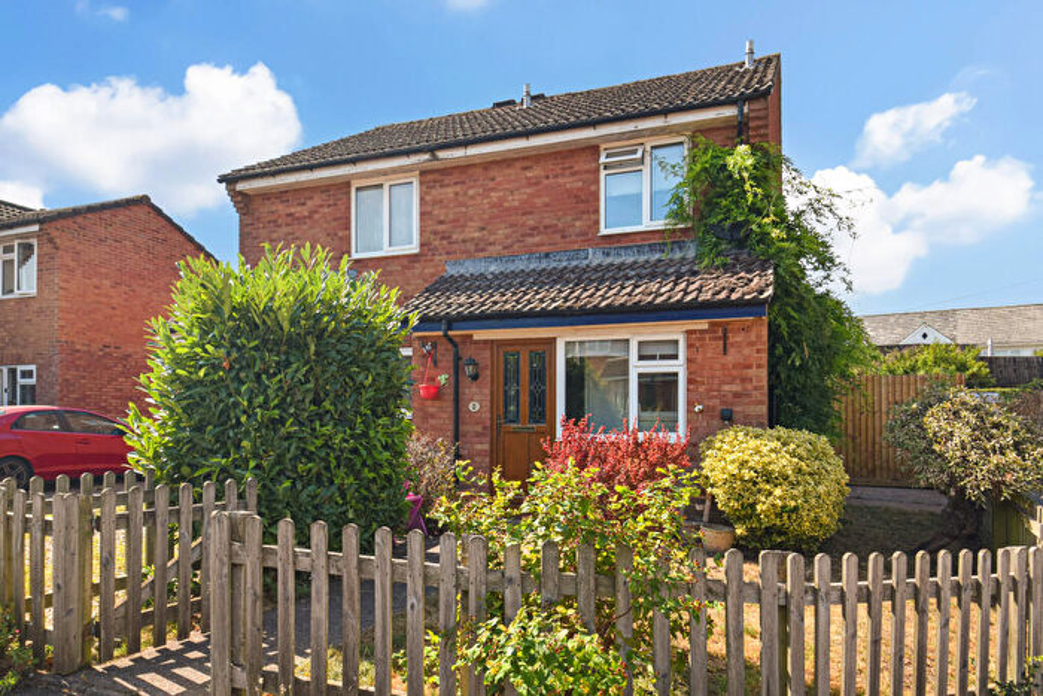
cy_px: 348
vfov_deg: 56.2
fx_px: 652
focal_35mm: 22
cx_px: 522
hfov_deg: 77.3
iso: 180
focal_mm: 15
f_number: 8
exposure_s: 1/250
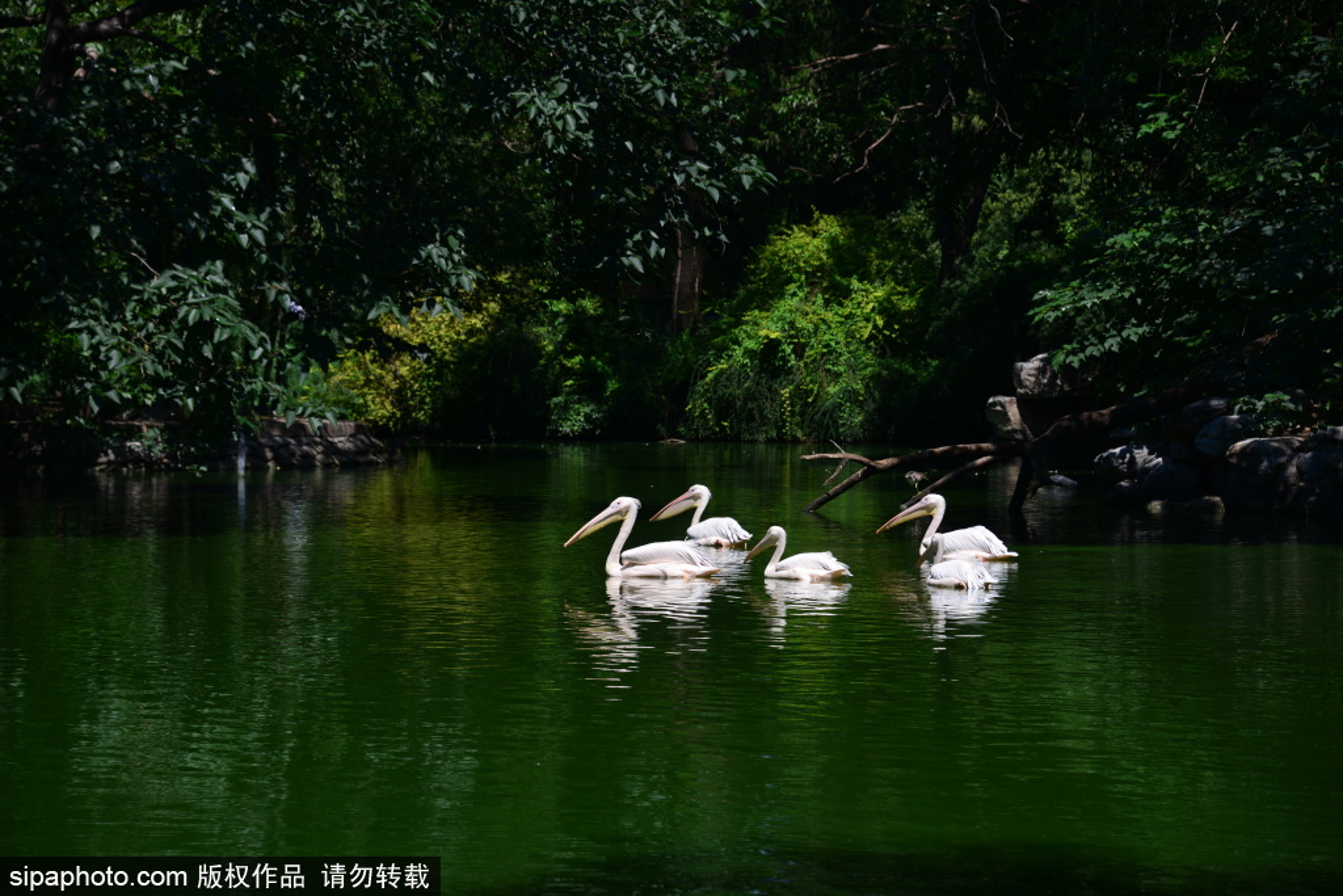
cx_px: 672
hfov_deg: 17.6
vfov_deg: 11.8
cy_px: 448
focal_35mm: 116
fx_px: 4328
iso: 200
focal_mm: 116
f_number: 6.3
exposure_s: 1/800
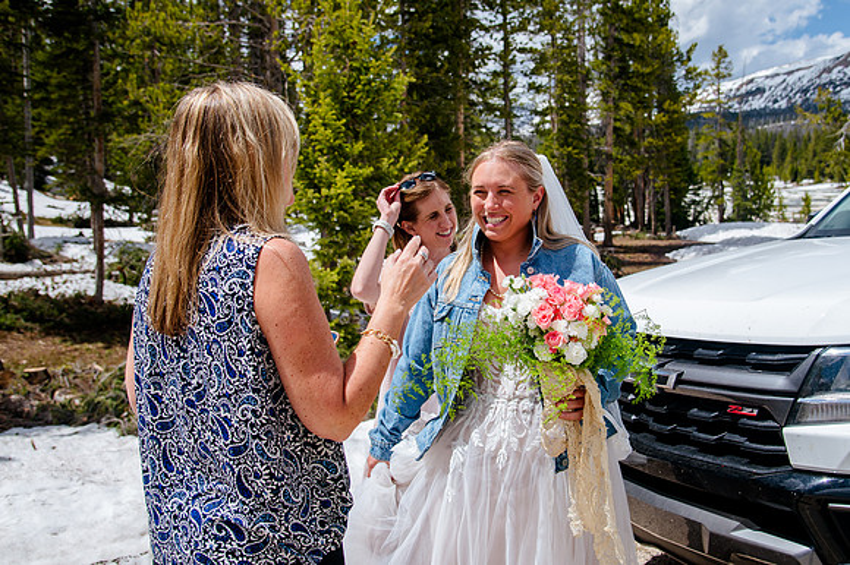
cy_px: 250
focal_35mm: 40
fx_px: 934
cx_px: 466
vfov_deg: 33.7
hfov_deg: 48.9
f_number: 5
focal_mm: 30
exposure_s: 1/400
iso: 200
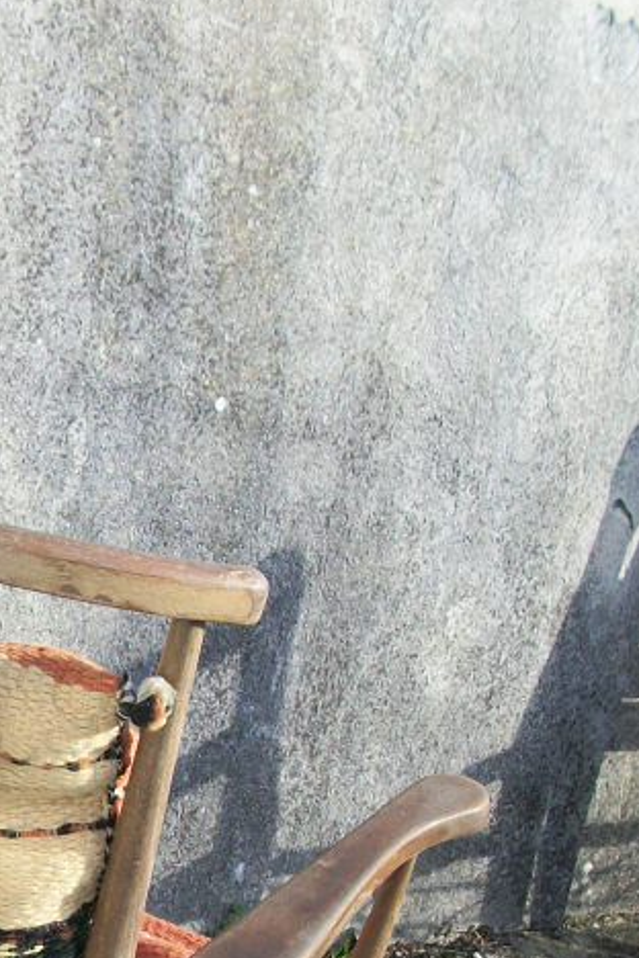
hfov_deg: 14.5
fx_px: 2423
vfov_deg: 21.5
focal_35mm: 91
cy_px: 970
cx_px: -133
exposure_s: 1/400
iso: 80
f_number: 2.9
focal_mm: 5.7
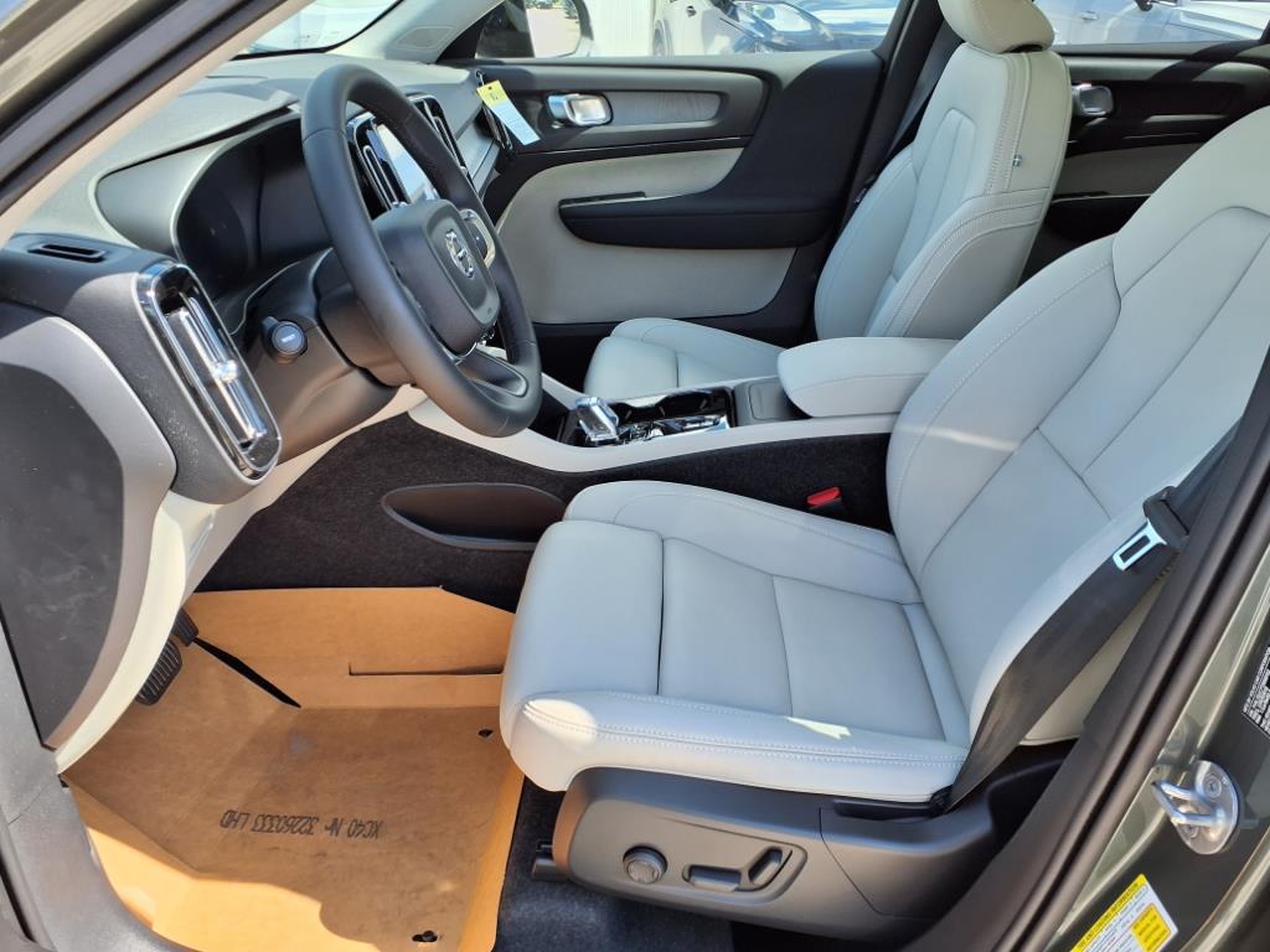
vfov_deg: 51.4
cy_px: 476
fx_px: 991
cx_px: 635
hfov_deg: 65.3
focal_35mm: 27
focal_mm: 3.58
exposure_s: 1/312
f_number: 1.9
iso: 40
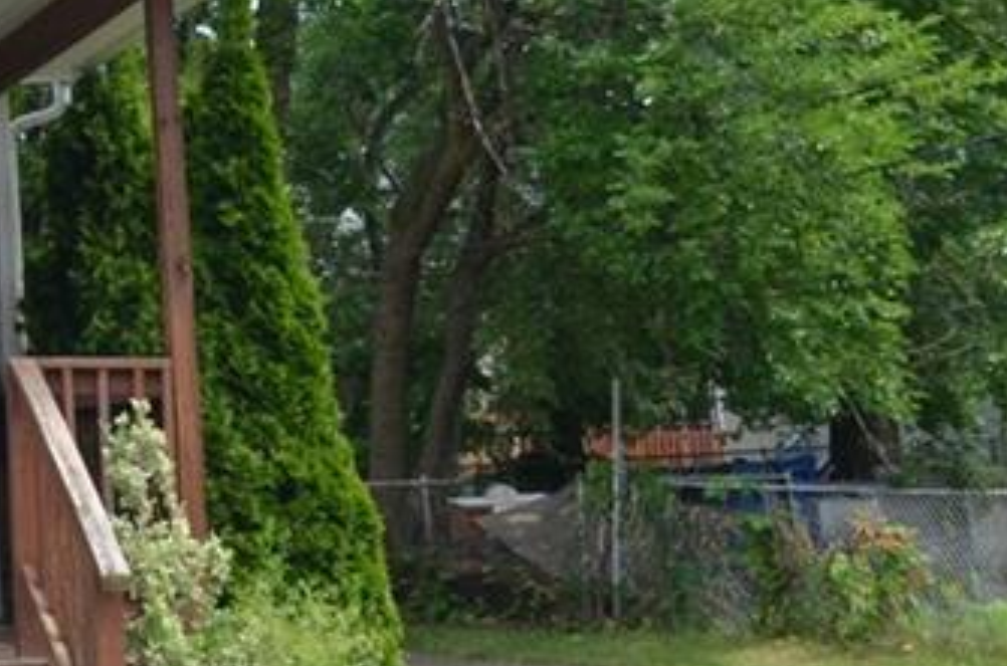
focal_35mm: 92
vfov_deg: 14.5
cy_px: -2
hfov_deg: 19.2
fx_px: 2567
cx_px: -531
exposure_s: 1/200
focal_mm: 20
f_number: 7.1
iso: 200
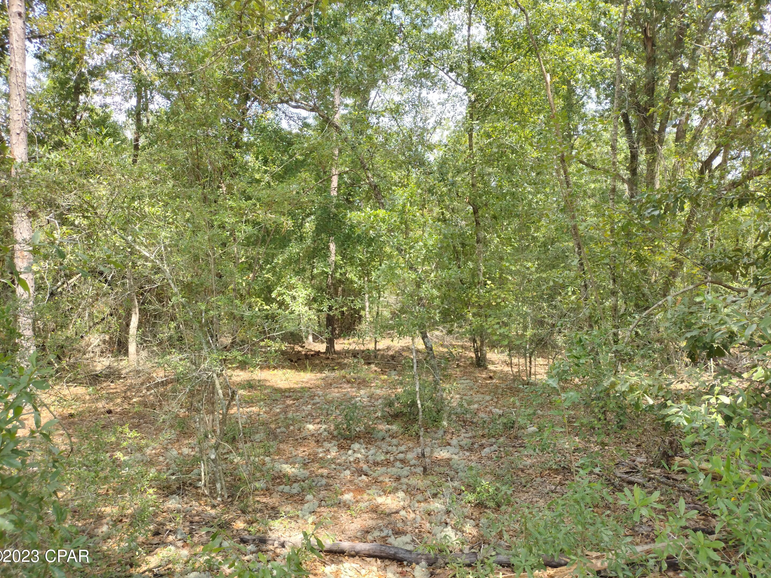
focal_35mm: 28
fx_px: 624
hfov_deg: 63.4
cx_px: 388
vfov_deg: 49.7
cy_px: 284
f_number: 1.7
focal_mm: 4.71
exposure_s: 1/672
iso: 100
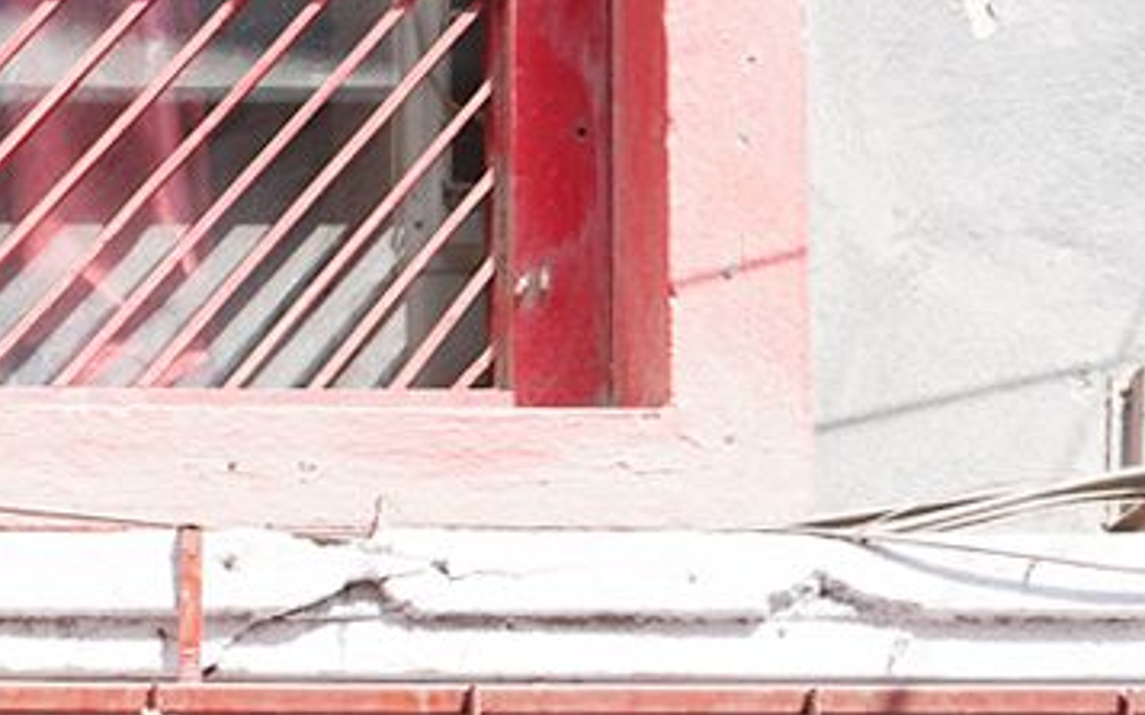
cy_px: 1933
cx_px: -930
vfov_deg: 8.4
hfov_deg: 13.6
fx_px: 4274
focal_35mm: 137
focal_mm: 24
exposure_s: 1/125
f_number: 4.5
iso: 100
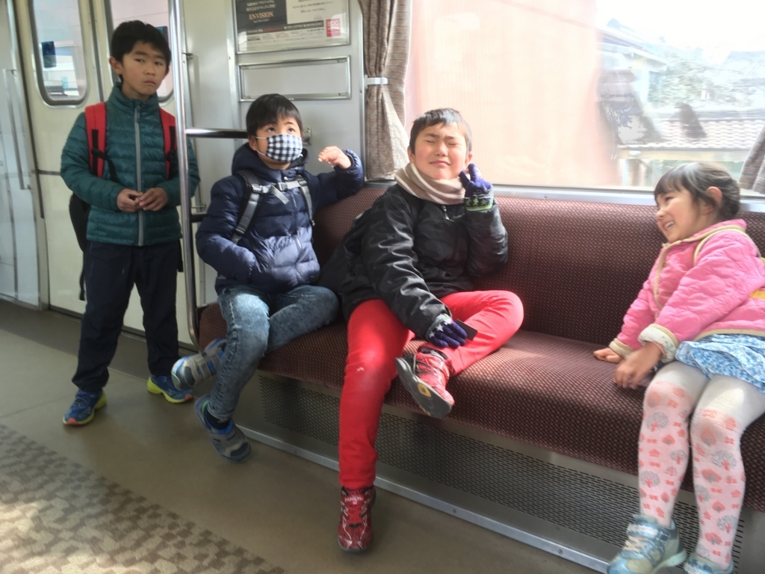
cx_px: 382
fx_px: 641
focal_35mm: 29
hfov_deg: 61.7
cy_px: 287
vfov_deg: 48.2
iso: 25
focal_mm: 4.15
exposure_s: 1/40
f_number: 2.2
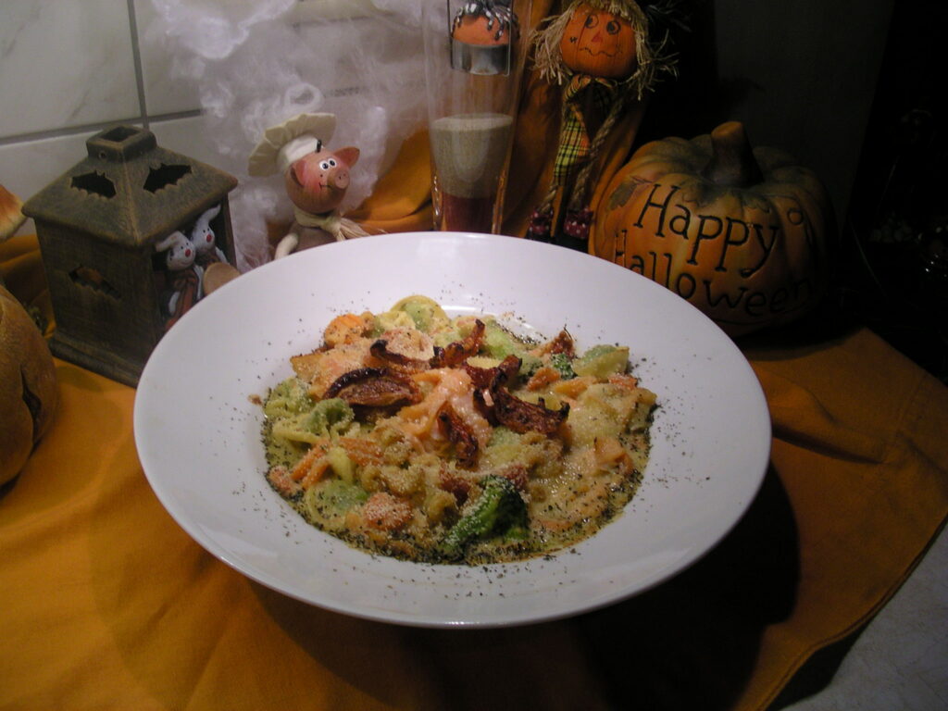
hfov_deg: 50.1
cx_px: 474
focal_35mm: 37
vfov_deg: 38.7
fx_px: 1013
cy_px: 356
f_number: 2.7
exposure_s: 1/41.7
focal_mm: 5.6
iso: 100
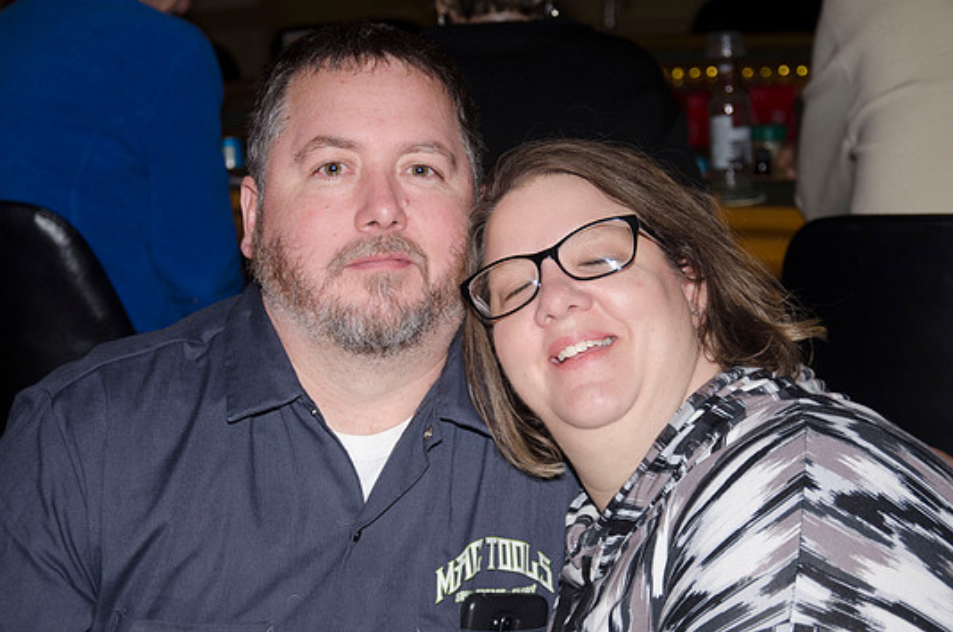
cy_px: 320
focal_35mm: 101
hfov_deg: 20.2
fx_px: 2669
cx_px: 480
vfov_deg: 13.5
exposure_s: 1/60
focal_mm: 62
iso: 400
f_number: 5.6
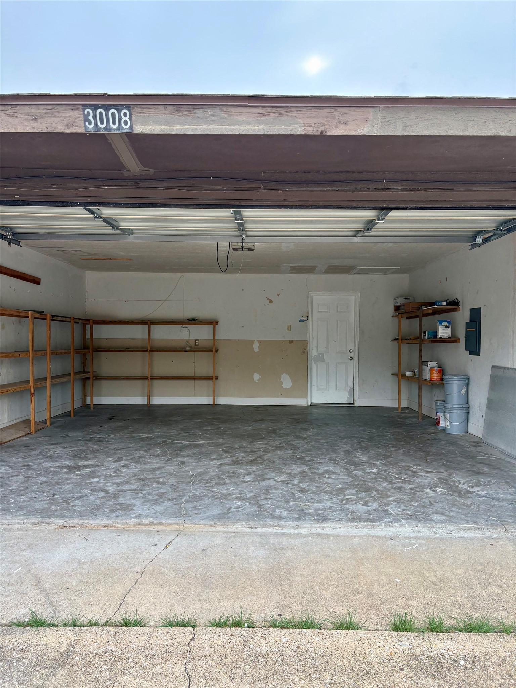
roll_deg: -0.1
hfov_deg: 53.1
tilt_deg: +0.4
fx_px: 517
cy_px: 344
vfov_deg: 67.3
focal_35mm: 26
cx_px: 258
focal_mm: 5.96
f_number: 1.6
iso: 32
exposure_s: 1/158
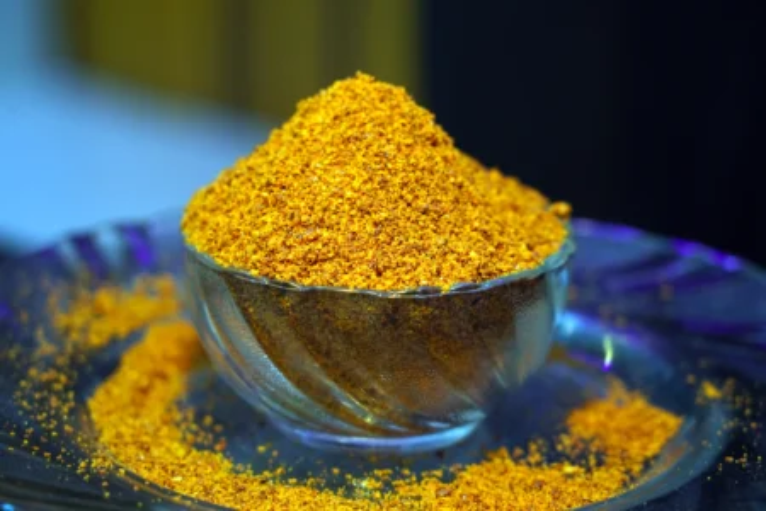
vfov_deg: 13.0
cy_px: 256
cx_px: 383
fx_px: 2234
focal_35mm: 105
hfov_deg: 19.5
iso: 1600
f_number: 5
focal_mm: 105
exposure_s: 1/160
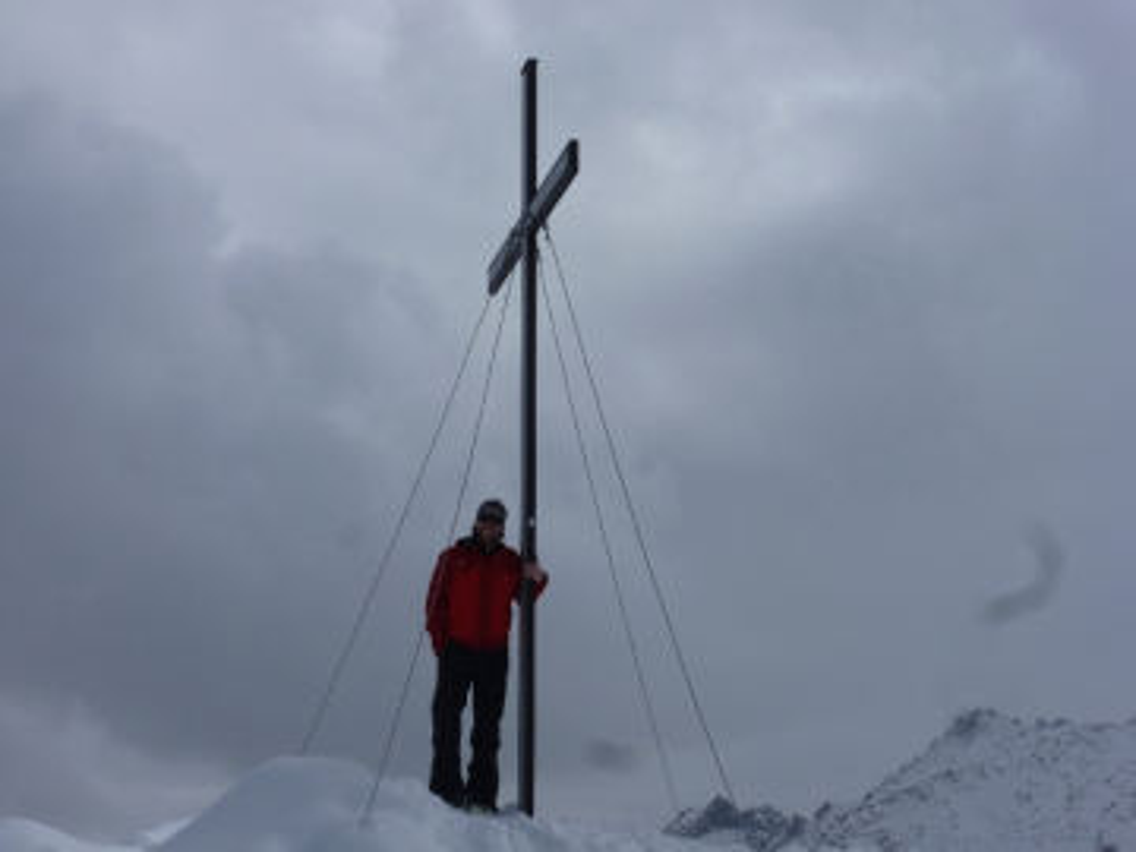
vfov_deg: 29.7
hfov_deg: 38.9
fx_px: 1608
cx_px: 568
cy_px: 426
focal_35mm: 49
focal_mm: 8.7
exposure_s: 1/1300
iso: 100
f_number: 6.3
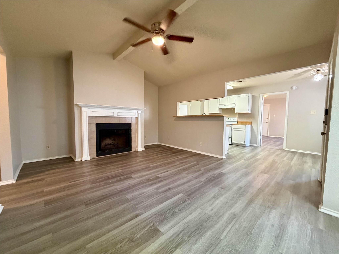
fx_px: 137
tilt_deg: -3.4
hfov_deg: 102.1
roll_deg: -0.7
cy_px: 127
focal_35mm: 14
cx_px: 170
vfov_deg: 85.7
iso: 500
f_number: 2.2
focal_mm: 2.22
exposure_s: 1/60
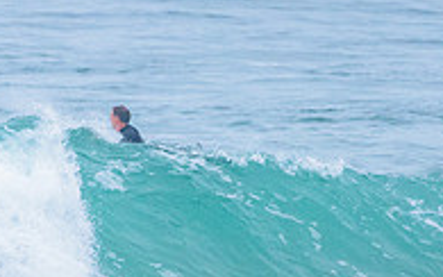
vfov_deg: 0.7
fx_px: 22438
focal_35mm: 1858
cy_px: 241
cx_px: 11
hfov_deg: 1.1
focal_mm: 500
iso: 3200
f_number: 5.6
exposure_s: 1/2000
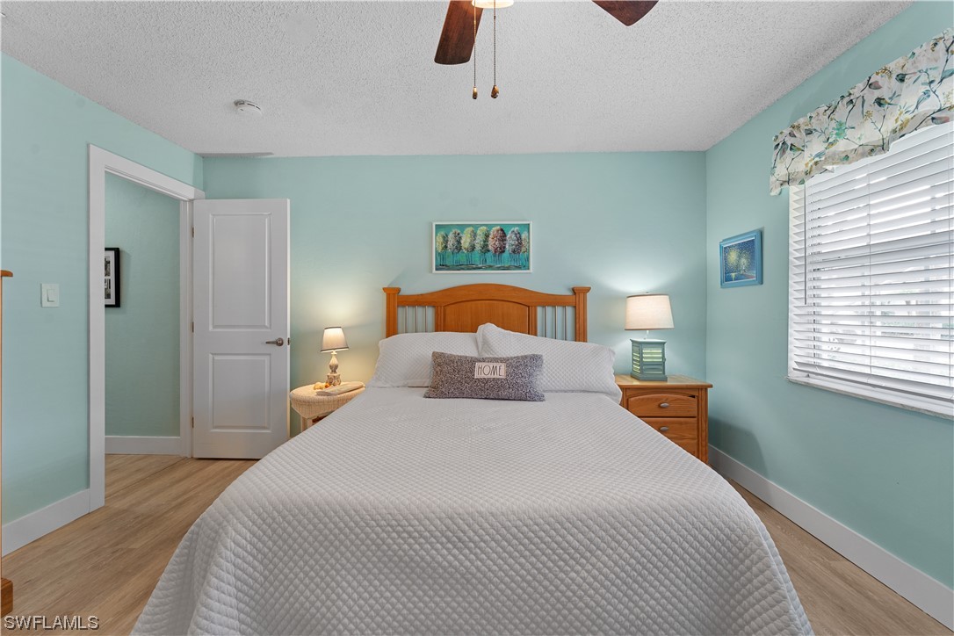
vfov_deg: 81.2
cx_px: 477
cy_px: 318
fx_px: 371
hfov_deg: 104.3
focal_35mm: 14
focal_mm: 14
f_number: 8
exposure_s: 1/8
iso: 320
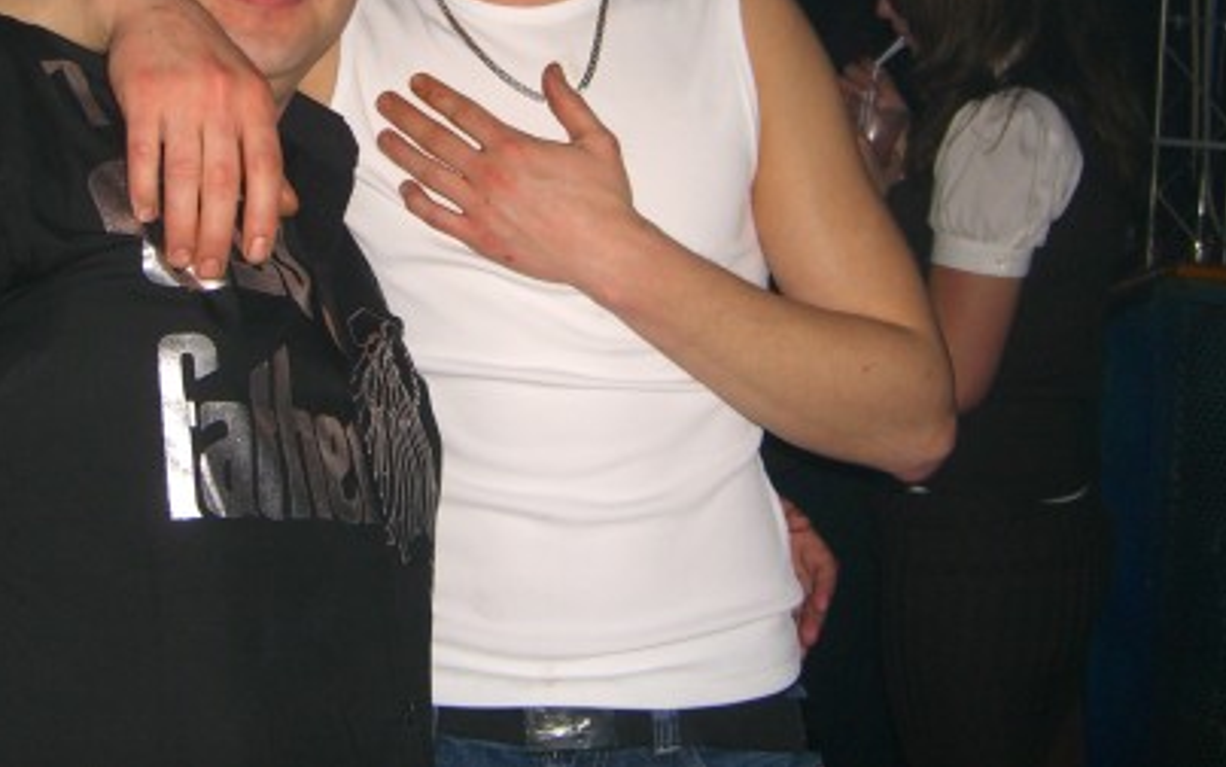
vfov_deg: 21.2
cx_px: 408
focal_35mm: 60
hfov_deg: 33.7
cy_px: 85
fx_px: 2005
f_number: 2.8
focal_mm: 7.9
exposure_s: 1/60
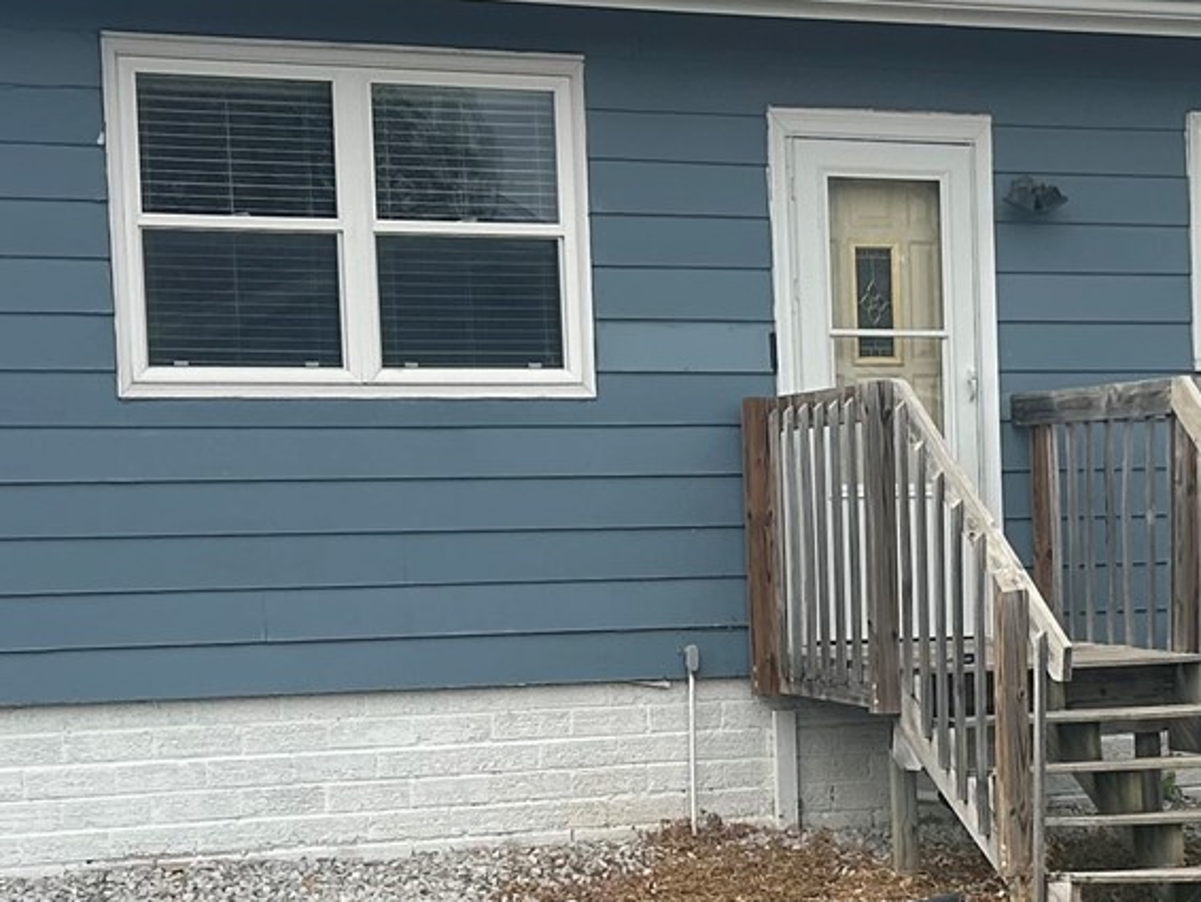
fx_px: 3263
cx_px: 946
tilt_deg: -2.4
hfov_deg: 20.6
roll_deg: +1.8
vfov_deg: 15.6
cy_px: 730
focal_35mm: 94
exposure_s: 1/1779
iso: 50
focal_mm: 5.7
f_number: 1.5
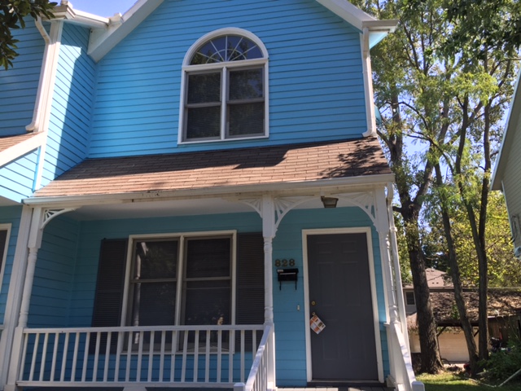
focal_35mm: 29
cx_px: 260
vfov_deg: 48.2
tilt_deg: +18.0
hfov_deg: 61.7
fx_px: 436
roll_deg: -0.5
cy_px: 196
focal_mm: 4.15
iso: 32
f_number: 2.2
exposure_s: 1/599
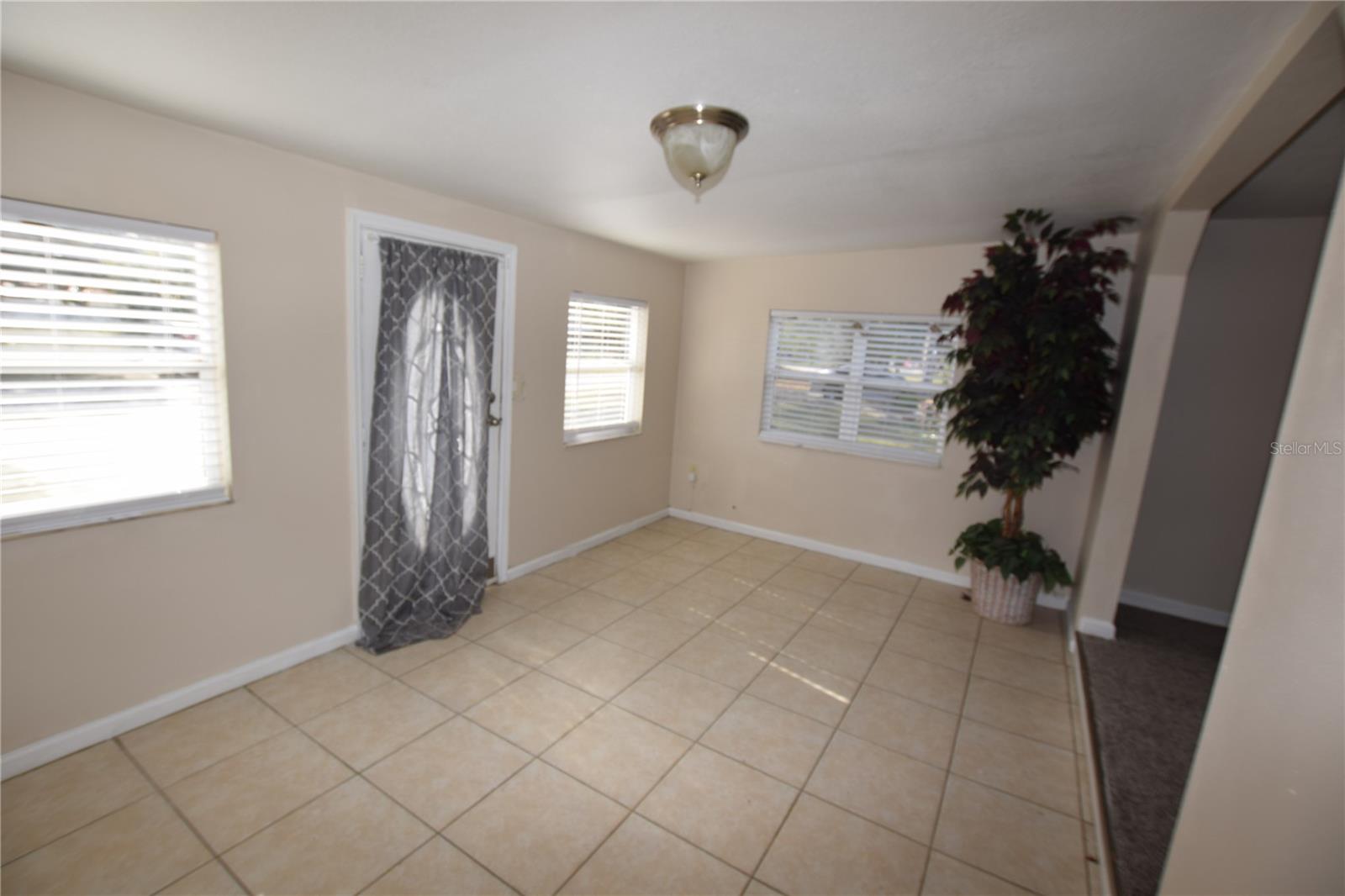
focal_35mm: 15
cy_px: 448
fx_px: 560
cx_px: 672
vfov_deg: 77.3
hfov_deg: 100.4
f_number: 5.6
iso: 180
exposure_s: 1/125
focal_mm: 10
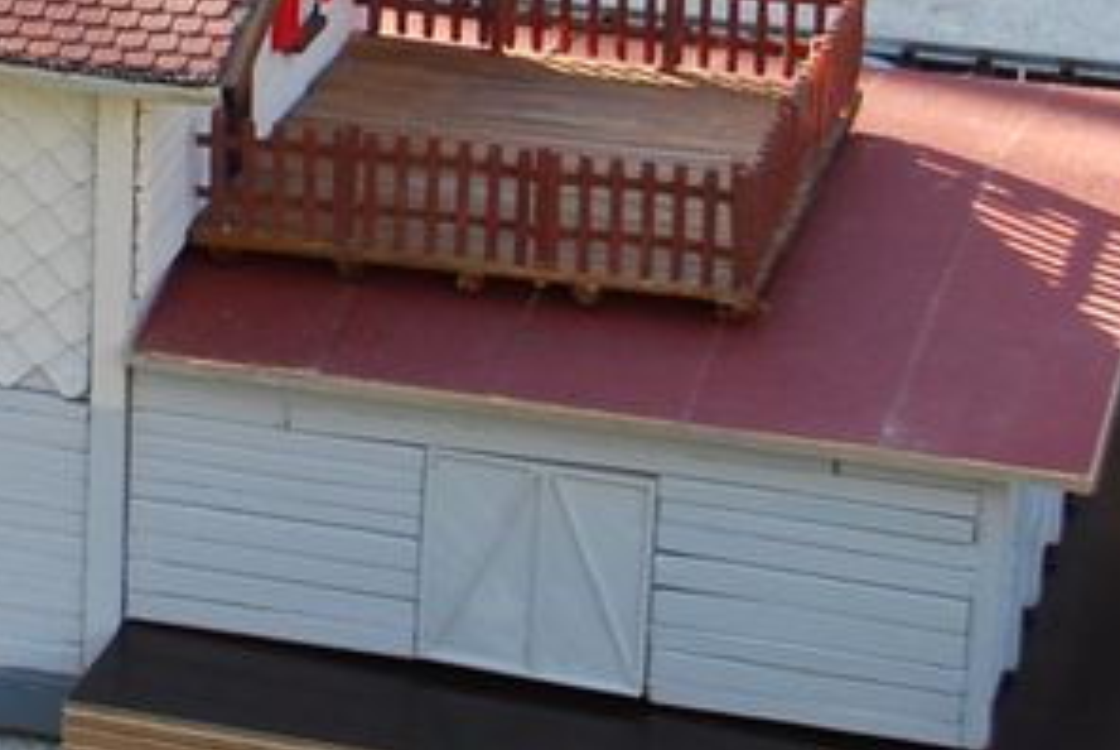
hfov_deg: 11.8
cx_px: -462
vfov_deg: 8.2
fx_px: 5201
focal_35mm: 167
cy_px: -42
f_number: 5.6
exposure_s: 1/125
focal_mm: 22
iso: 200
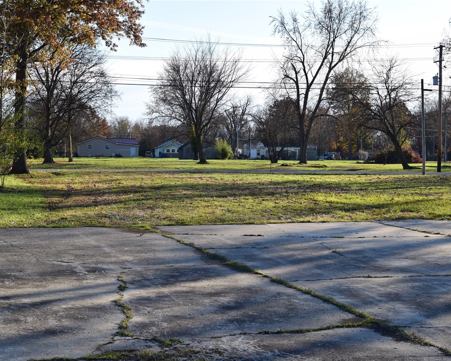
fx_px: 868
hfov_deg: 29.1
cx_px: 208
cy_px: 182
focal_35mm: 65
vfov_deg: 23.5
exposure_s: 1/400
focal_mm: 38
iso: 400
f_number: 11
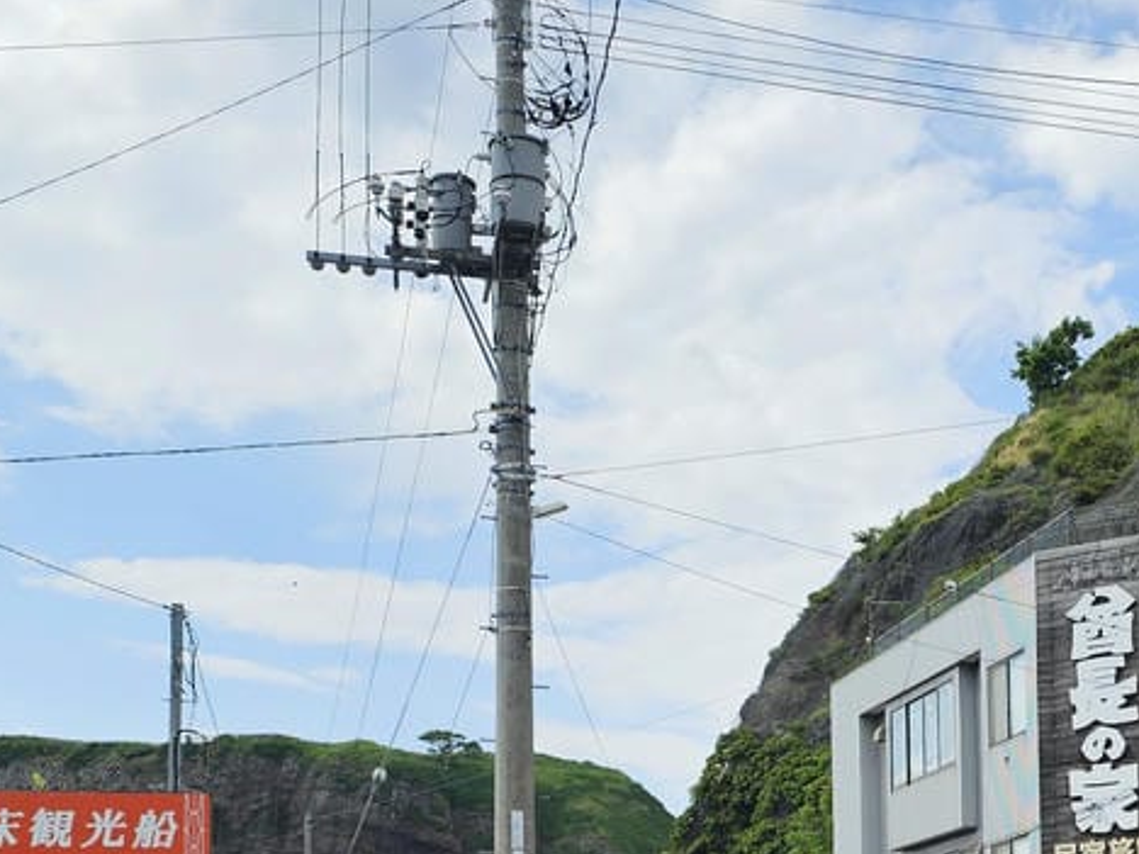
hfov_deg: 31.9
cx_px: 900
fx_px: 1941
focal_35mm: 59
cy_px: 917
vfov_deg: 23.4
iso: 10
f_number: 1.7
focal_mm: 6.3
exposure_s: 1/758
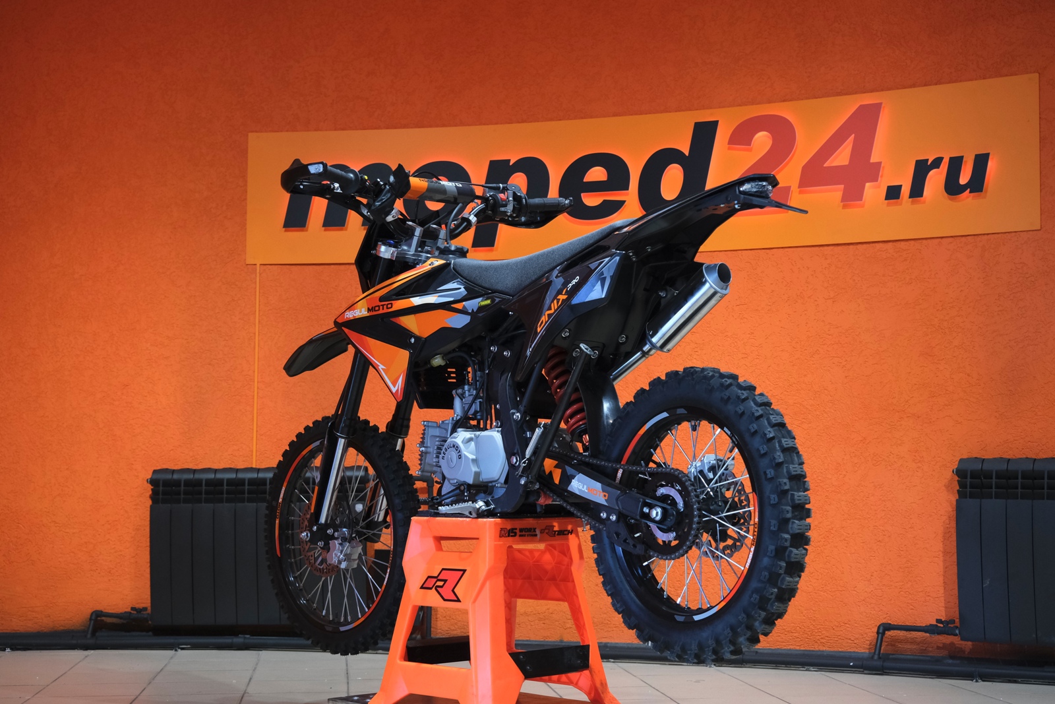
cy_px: 352
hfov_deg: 38.9
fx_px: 1495
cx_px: 528
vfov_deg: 26.5
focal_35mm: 51
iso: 1600
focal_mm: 34.2
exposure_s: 1/100
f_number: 4
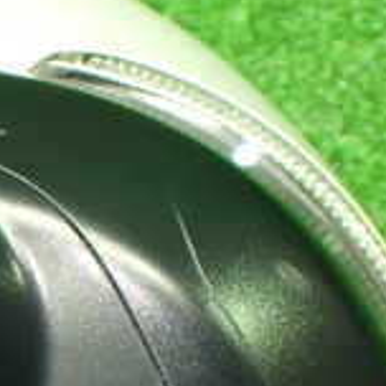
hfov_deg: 15.4
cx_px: -175
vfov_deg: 16.5
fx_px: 1325
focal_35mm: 105
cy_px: 307
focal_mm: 5.4
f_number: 2.3
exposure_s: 1/80
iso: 800
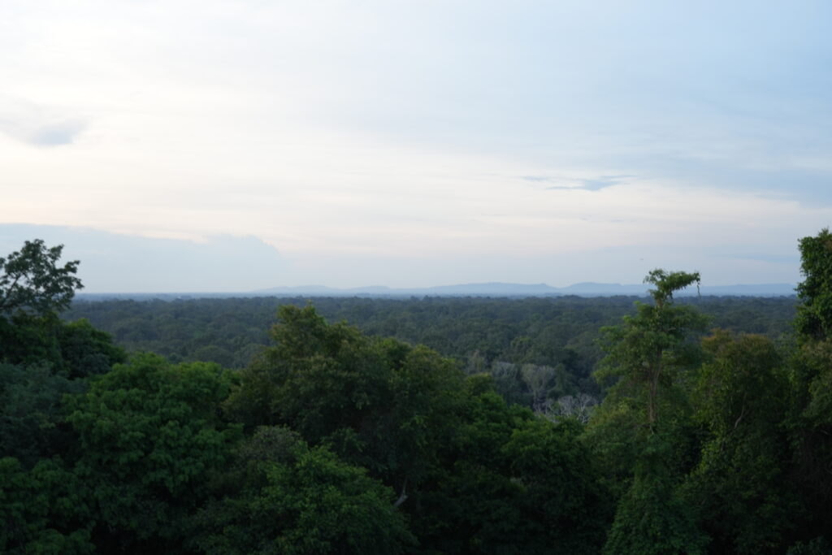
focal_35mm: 46
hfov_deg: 42.7
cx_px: 416
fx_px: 1063
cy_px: 278
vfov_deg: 29.3
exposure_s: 1/60
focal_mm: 46
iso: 200
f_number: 4
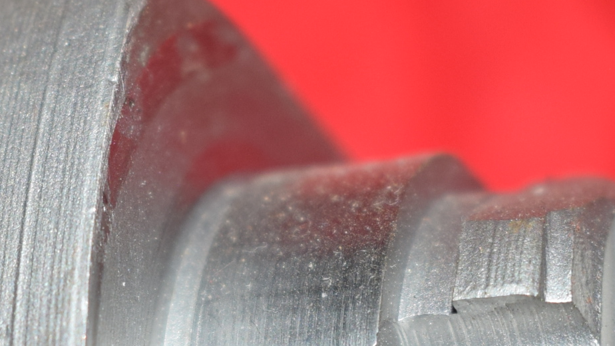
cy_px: 411
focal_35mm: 148
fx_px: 2409
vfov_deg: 8.1
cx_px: 290
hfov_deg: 14.5
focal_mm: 29
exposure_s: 1/200
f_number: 5
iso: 400
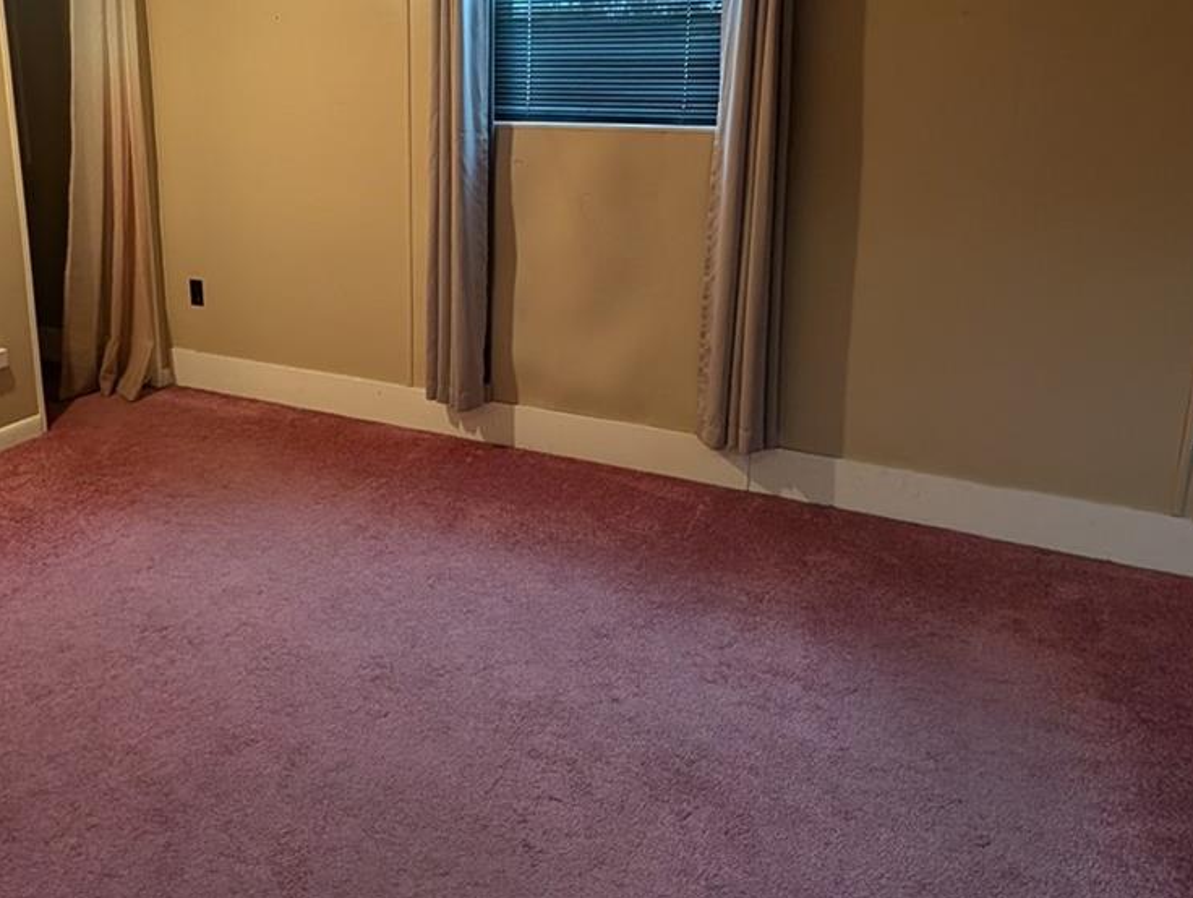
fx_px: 897
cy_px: 271
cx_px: 459
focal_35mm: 26
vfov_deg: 51.7
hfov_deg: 66.4
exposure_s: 1/30
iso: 93
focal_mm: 2.23
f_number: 1.95
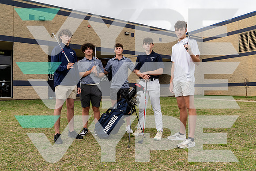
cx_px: 128
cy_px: 86
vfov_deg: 46.4
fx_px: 199
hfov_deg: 65.5
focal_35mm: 28
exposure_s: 1/250
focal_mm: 28
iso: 400
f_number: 9
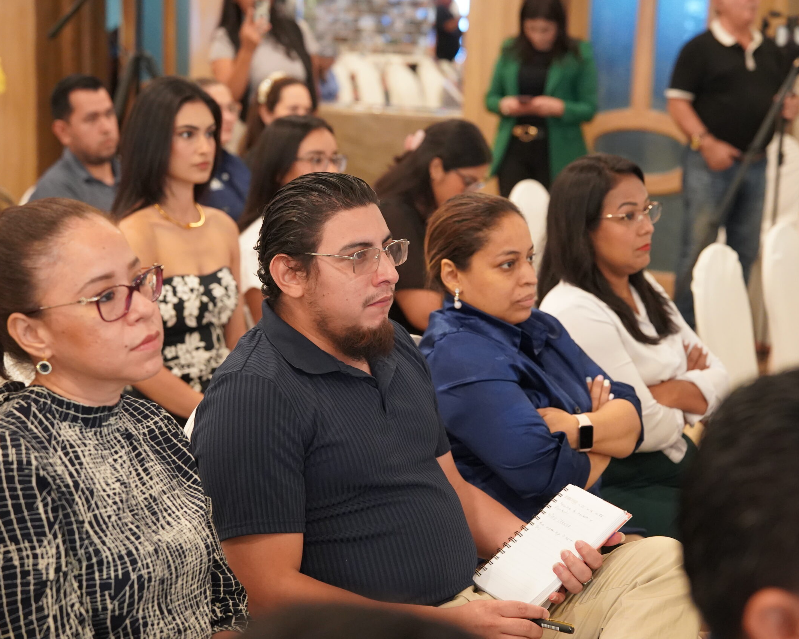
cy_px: 320
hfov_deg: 24.1
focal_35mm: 79
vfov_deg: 19.4
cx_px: 416
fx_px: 1868
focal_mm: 70
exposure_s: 1/160
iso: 6400
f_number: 4
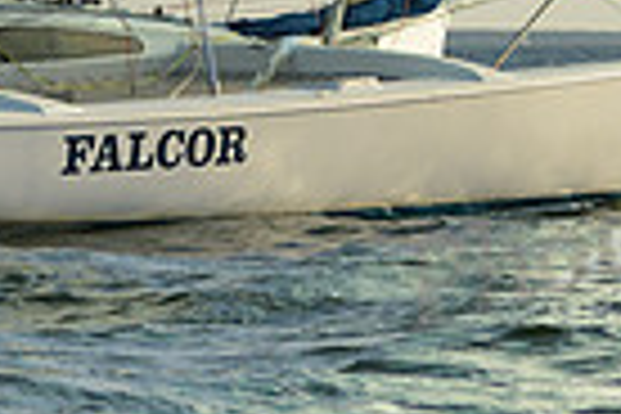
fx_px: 6141
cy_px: -416
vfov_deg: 3.8
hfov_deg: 5.8
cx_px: 176
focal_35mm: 356
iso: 320
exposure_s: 1/1000
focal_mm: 85
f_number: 5
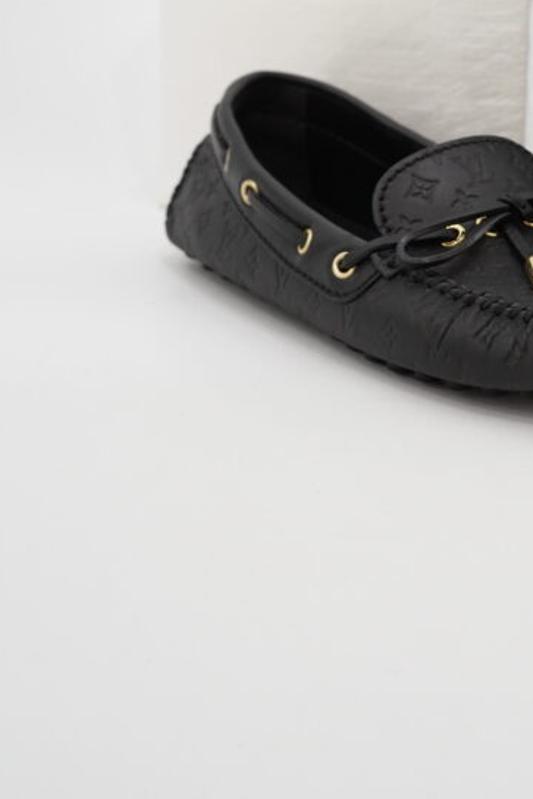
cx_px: 493
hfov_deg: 14.4
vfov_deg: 21.2
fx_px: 2089
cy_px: 72
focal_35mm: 94
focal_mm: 50
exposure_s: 1/13
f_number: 6.3
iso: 640
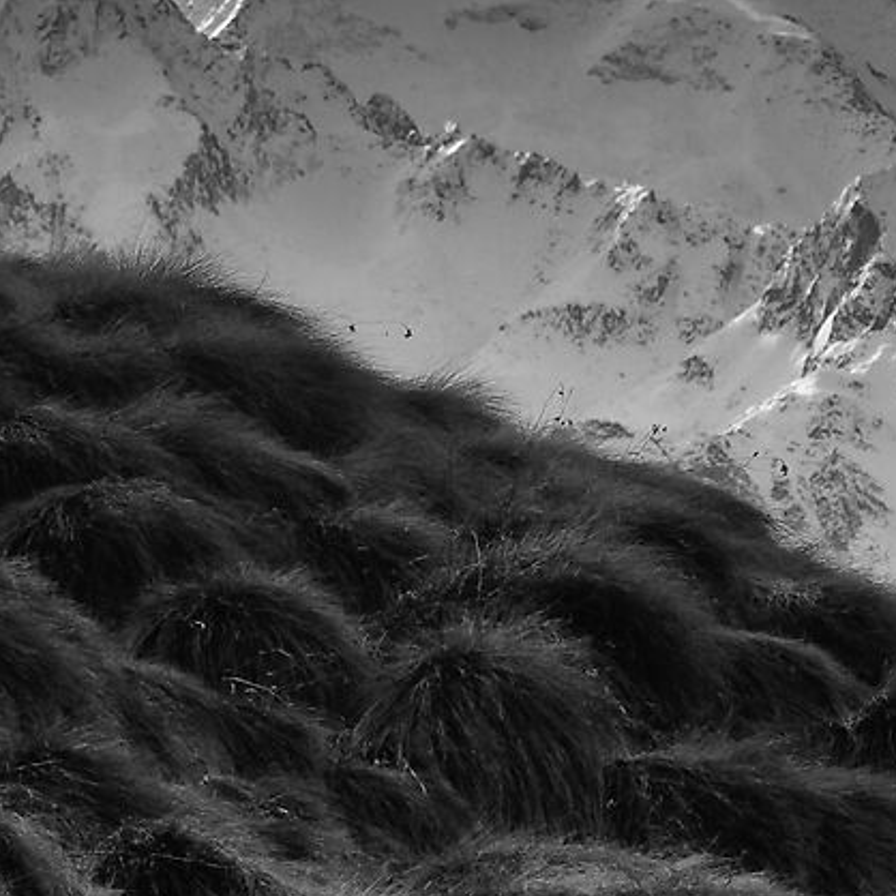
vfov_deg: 5.1
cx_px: 2381
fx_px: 10015
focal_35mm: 342
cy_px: 15
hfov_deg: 4.9
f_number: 8
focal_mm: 70
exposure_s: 1/2500
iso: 500
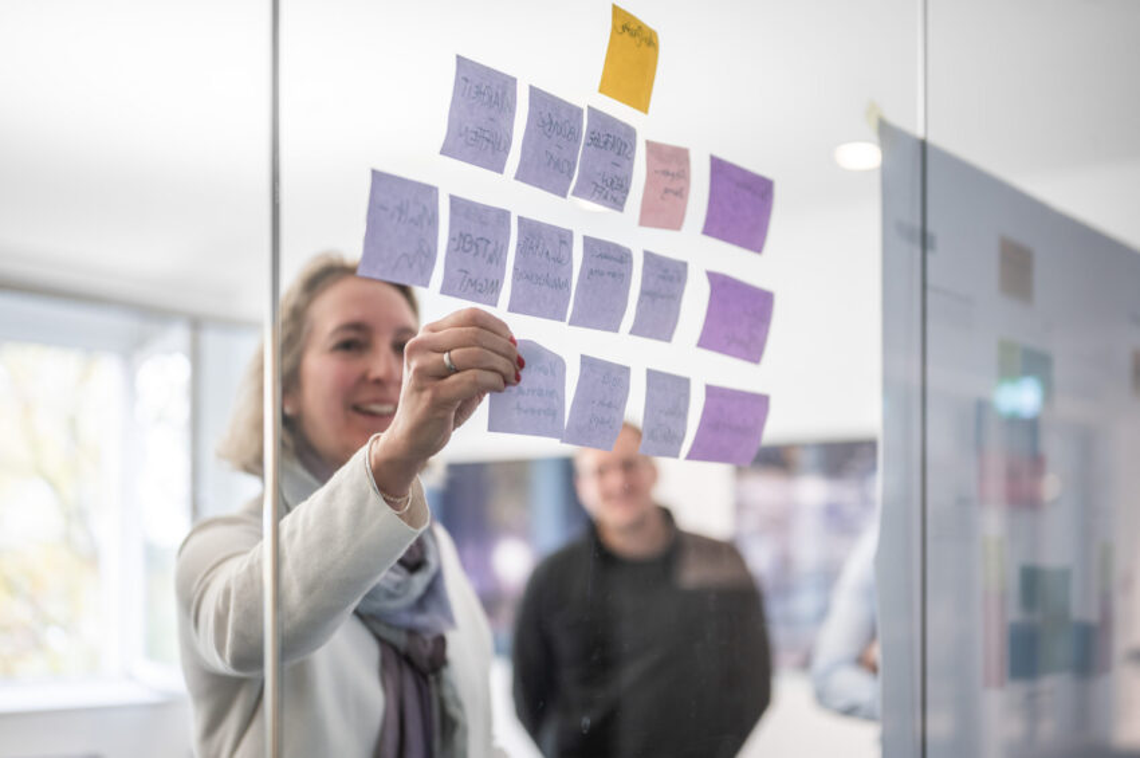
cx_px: 570
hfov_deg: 39.6
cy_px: 379
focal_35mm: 50
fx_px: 1582
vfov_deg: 26.9
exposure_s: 1/125
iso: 320
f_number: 1.8
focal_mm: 50
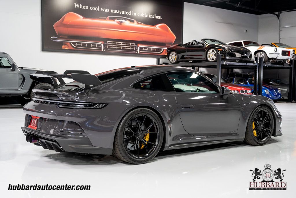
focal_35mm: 44
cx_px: 148
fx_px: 362
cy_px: 99
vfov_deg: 30.5
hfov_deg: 44.5
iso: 800
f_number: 4
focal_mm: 44
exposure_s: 1/60
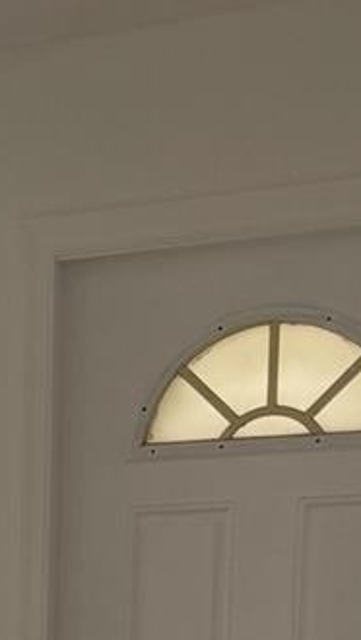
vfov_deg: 20.0
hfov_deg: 11.7
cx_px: -299
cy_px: 900
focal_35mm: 95
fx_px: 1614
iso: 100
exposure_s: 1/456
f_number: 1.78
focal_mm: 6.76
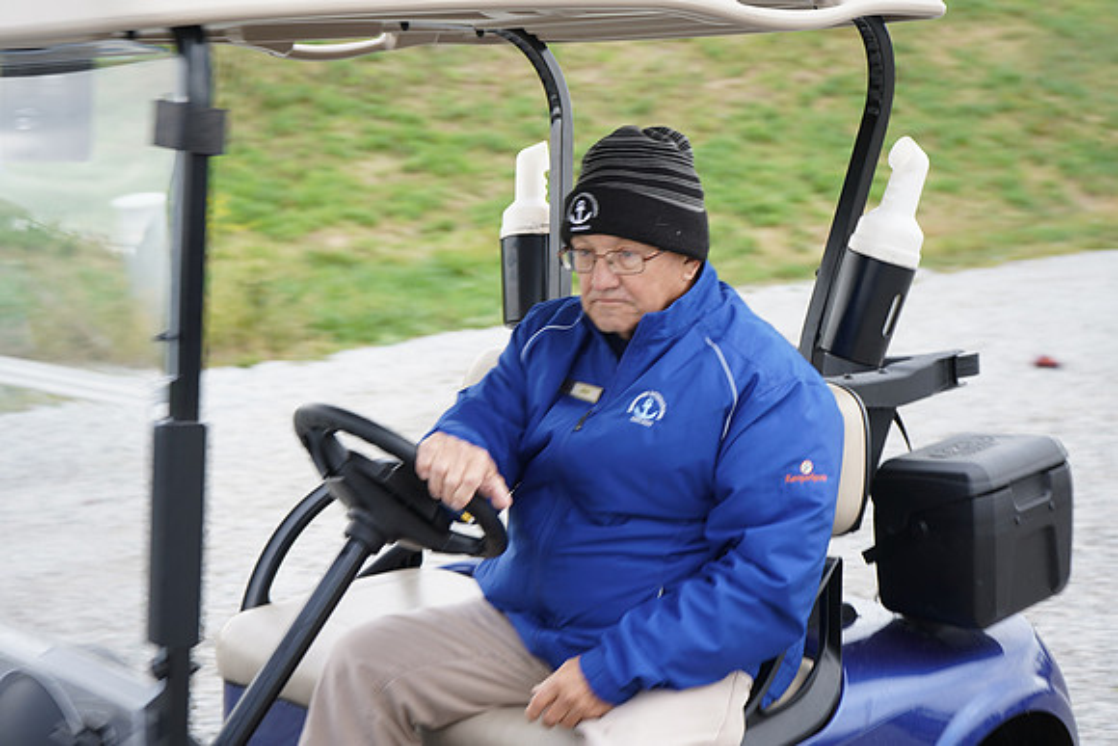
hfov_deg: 33.9
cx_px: 559
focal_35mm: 59
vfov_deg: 23.0
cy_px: 373
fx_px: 1833
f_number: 5.6
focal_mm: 59
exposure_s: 1/80
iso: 160
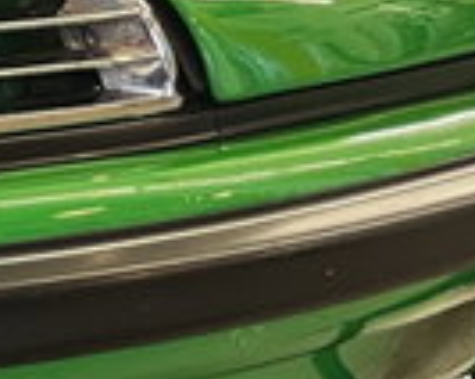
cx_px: -879
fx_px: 2064
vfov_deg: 10.4
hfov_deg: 10.2
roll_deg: +2.7
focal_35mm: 147
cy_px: 14
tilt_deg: -4.4
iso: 160
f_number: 1.6
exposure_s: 1/50
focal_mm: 5.1
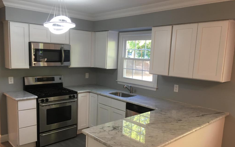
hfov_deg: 61.2
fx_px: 199
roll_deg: -2.6
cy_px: 85
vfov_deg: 40.5
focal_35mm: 31
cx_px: 117
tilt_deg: -8.9
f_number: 2.2
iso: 64
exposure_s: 1/30
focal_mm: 4.15
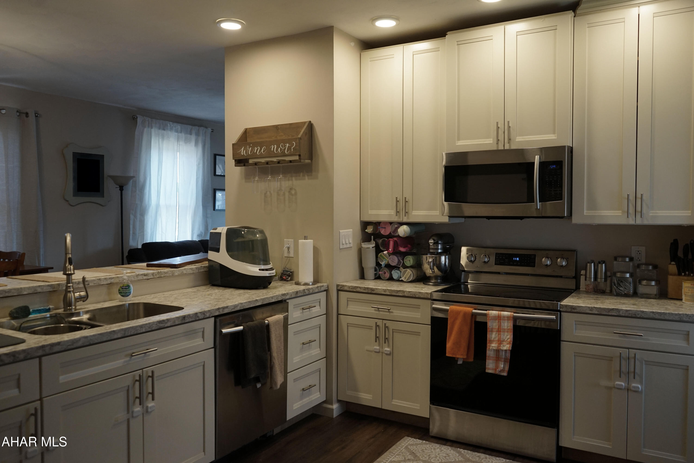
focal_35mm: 28
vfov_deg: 46.4
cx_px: 347
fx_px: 540
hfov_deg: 65.5
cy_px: 232
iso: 800
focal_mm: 28
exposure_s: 1/160
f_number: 4
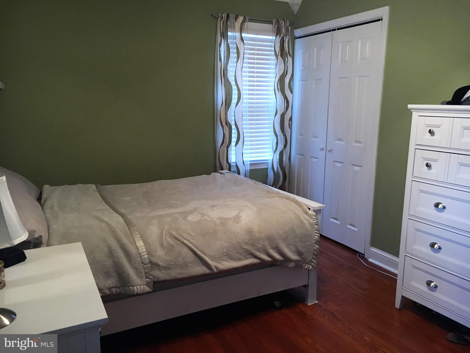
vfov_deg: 48.2
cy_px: 176
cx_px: 235
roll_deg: -0.2
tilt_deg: -12.1
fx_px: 394
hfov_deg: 61.7
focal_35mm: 29
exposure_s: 1/20
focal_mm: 4.15
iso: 200
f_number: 2.2
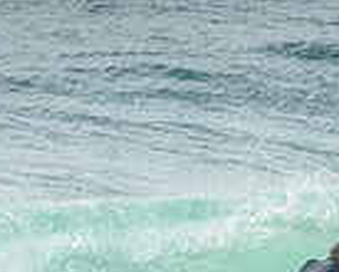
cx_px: 328
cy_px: 347
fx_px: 19572
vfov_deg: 0.8
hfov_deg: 1.0
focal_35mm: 1948
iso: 200
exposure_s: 1/1600
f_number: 9
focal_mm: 400
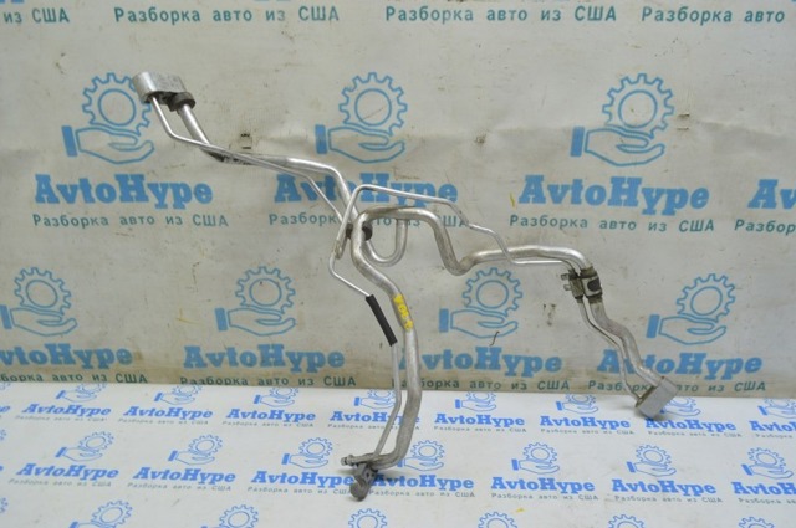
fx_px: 596
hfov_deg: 67.4
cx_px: 398
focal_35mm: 27
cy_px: 264
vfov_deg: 47.8
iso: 400
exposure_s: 1/20
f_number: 5.6
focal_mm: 18
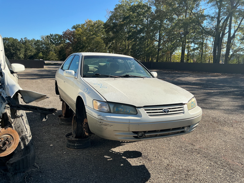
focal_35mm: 29
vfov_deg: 48.2
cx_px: 122
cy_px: 92
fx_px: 204
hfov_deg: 61.7
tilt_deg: -8.6
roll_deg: +0.8
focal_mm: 3
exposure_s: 1/1377
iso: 25
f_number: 1.8
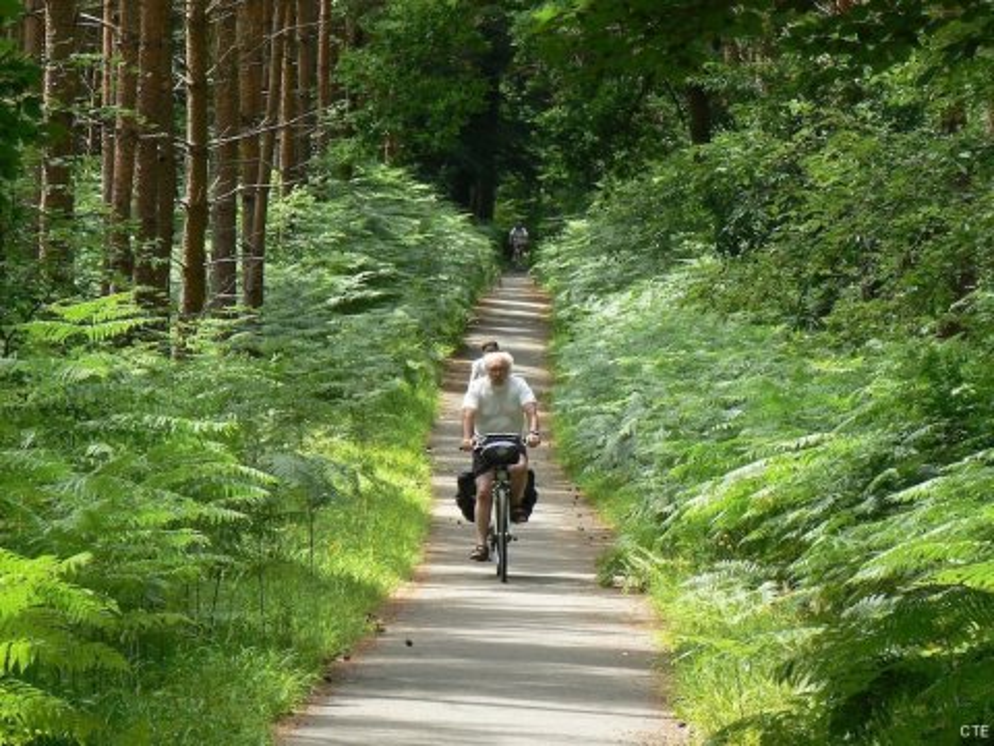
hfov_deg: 10.2
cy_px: 373
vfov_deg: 7.7
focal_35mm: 194
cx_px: 497
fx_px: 5571
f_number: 5.6
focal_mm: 32.3
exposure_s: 1/100
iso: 80
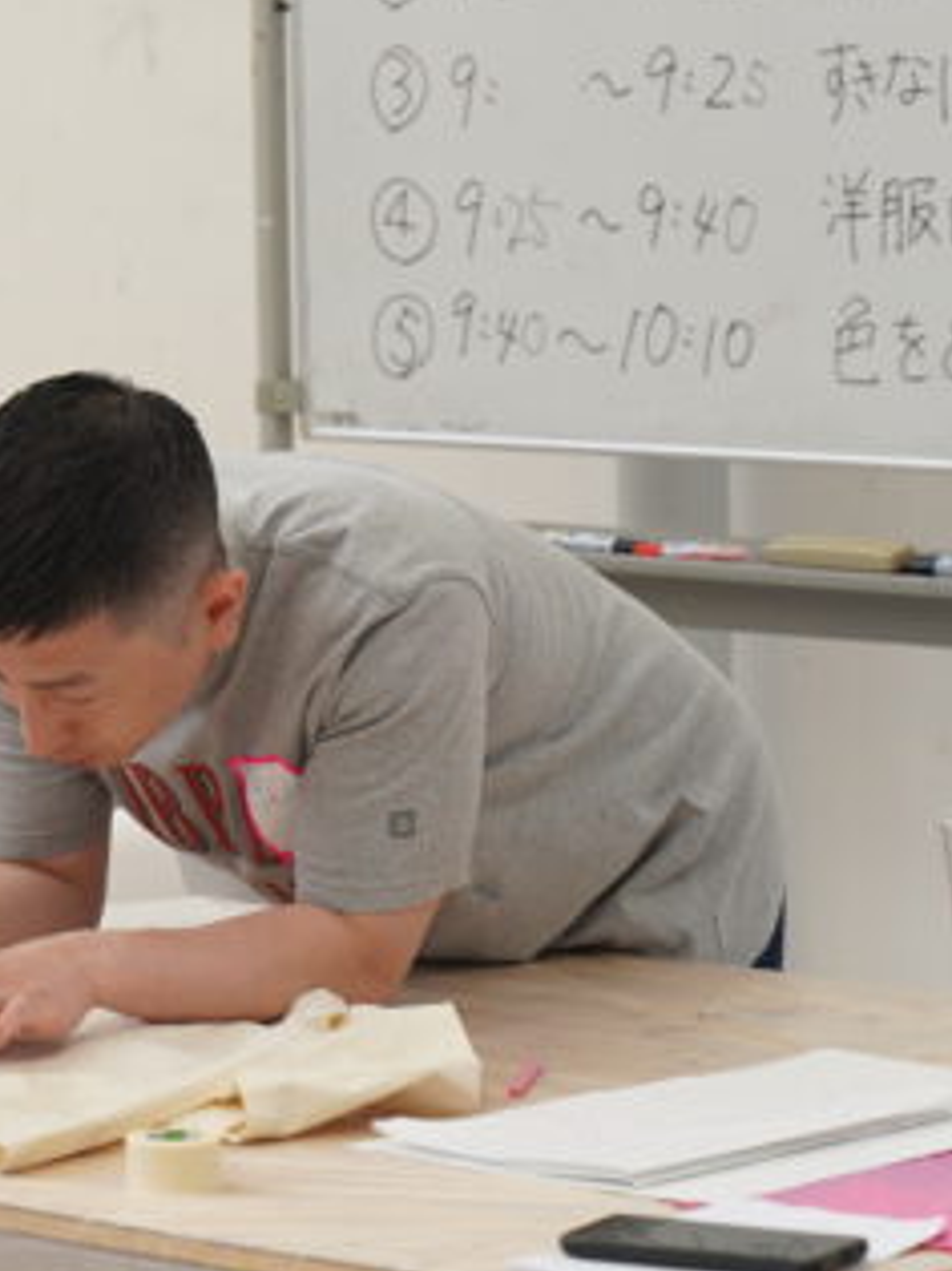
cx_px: -141
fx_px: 6532
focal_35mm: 178
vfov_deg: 11.1
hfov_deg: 8.3
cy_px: 389
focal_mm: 57
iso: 320
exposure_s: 1/160
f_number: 4
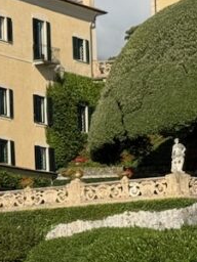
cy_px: 178
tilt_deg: +10.4
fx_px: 1457
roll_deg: +1.1
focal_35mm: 192
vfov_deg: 10.3
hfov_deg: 7.7
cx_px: -43
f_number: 1.78
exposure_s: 1/4329
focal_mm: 6.76
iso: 100
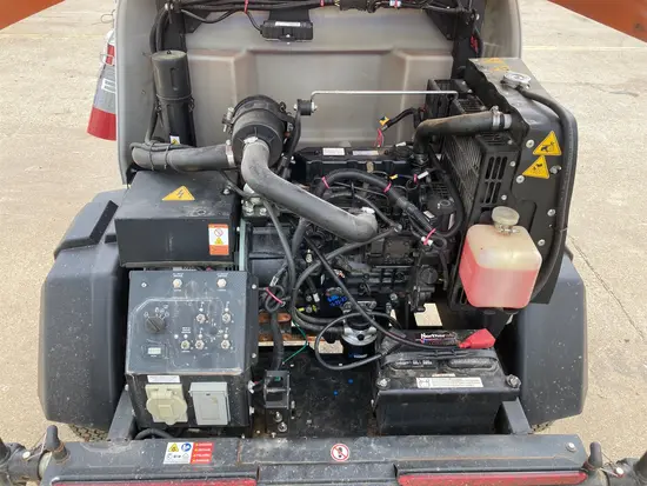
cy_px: 243
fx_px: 524
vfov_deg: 49.8
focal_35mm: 28
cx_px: 324
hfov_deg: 63.4
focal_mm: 3.99
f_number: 1.8
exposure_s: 1/209
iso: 20
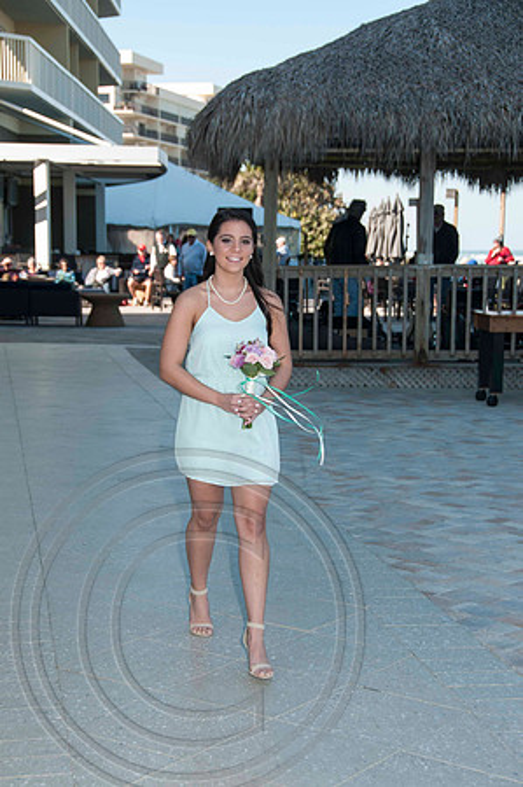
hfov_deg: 19.7
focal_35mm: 69
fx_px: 1507
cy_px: 394
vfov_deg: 29.3
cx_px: 262
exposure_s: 1/250
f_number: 5.6
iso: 100
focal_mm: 46
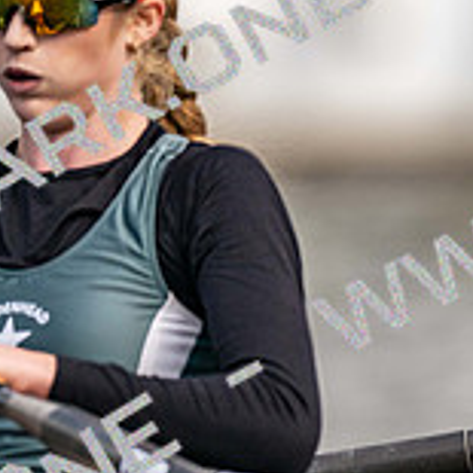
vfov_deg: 0.9
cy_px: 359
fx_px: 29434
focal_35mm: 1904
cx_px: 690
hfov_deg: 0.9
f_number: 4
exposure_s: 1/2500
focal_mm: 600
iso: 320
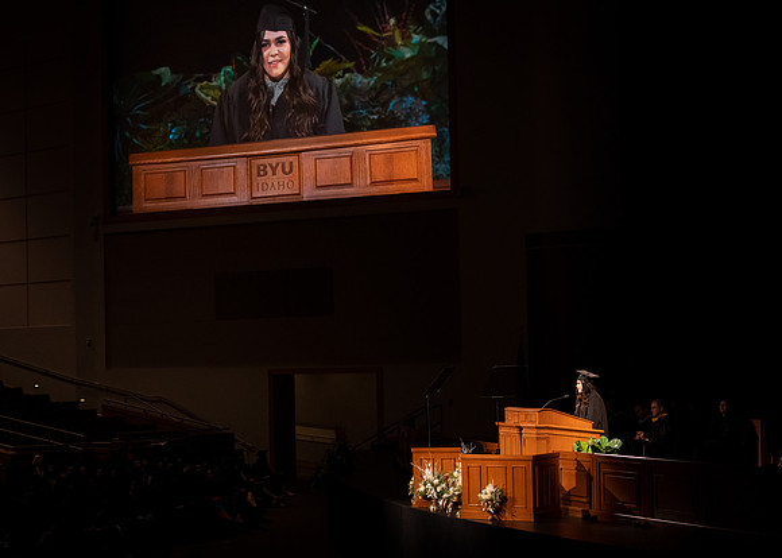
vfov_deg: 17.9
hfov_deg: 24.8
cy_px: 304
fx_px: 1776
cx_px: 398
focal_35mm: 80
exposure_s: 1/250
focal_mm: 70
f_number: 2.8
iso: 2000
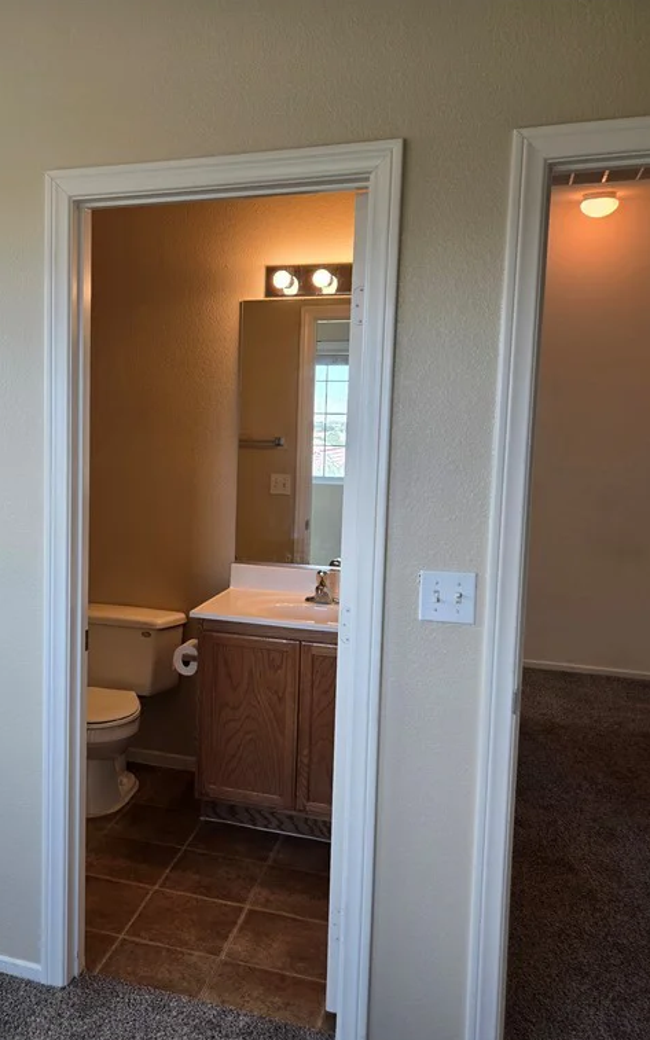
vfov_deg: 58.1
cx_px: 129
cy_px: 522
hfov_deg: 37.0
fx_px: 936
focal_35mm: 33
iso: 64
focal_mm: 5.4
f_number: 1.8
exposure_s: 1/120
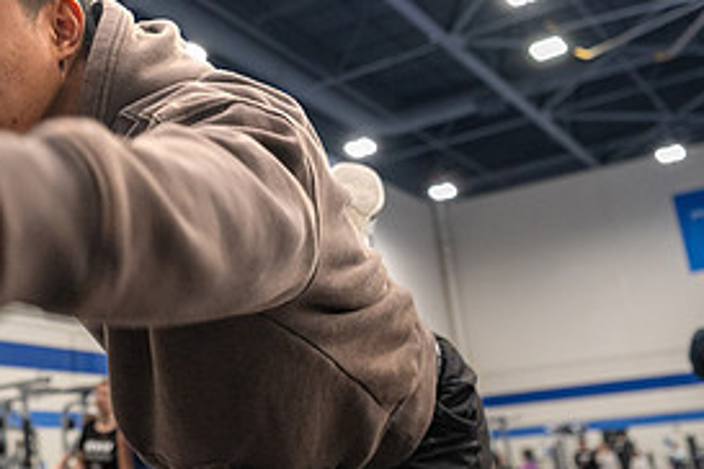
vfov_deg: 26.4
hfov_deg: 37.4
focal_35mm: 51
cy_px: 189
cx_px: 134
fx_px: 997
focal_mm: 24
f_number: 2.8
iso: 1250
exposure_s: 1/125
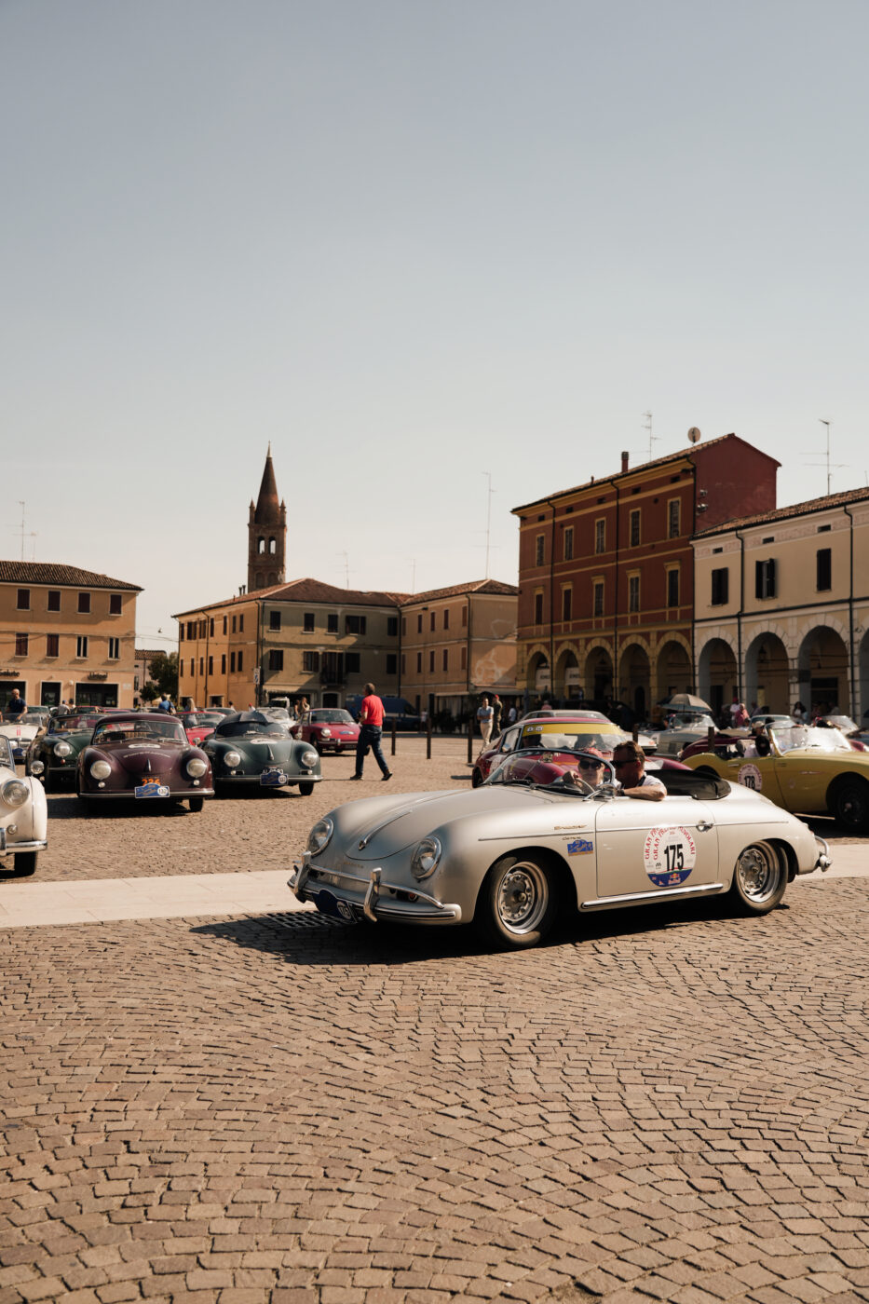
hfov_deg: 38.9
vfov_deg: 55.8
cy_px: 652
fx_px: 1231
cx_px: 434
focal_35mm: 34
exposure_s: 1/640
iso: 100
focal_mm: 34
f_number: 4
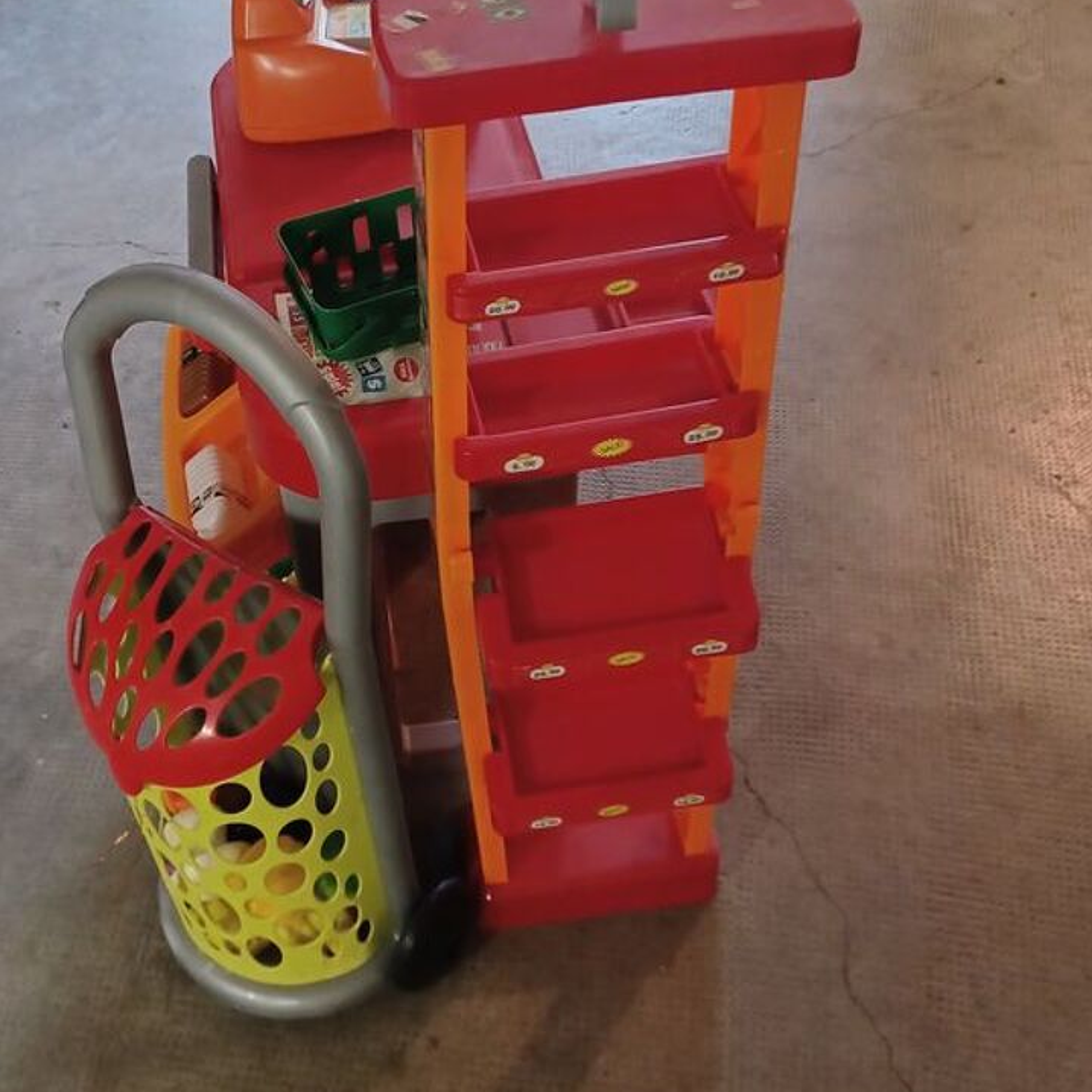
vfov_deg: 40.9
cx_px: 394
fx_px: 1463
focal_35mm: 41
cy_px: 536
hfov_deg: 40.6
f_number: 1.8
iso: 320
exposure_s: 1/25
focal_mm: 4.6
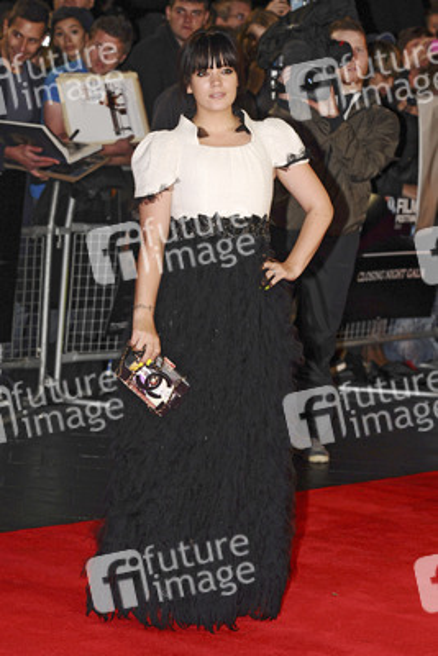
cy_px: 328
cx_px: 219
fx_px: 2352
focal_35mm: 129
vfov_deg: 15.9
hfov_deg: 10.6
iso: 320
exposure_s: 1/320
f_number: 4.5
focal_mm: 86
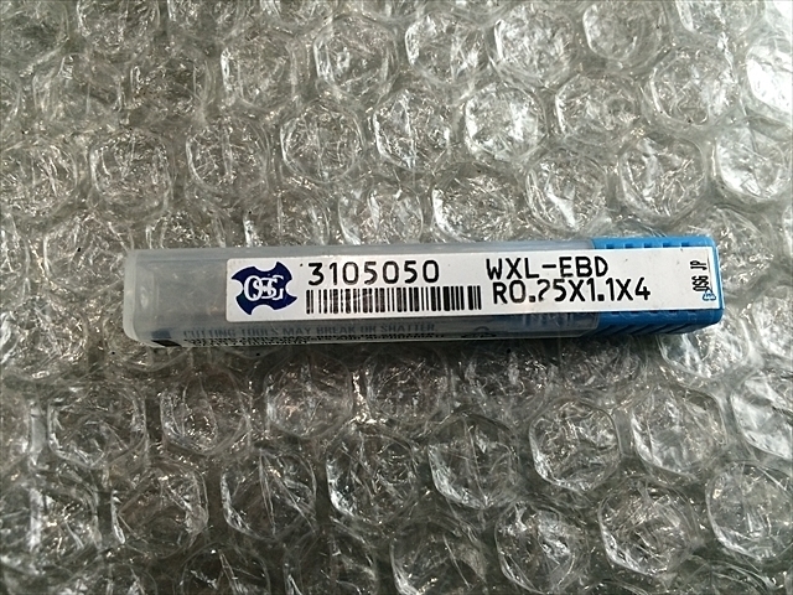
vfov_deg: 48.2
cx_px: 396
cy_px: 298
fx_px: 664
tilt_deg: -79.5
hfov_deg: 61.7
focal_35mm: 29
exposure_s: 1/30
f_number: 2.2
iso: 80
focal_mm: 4.15
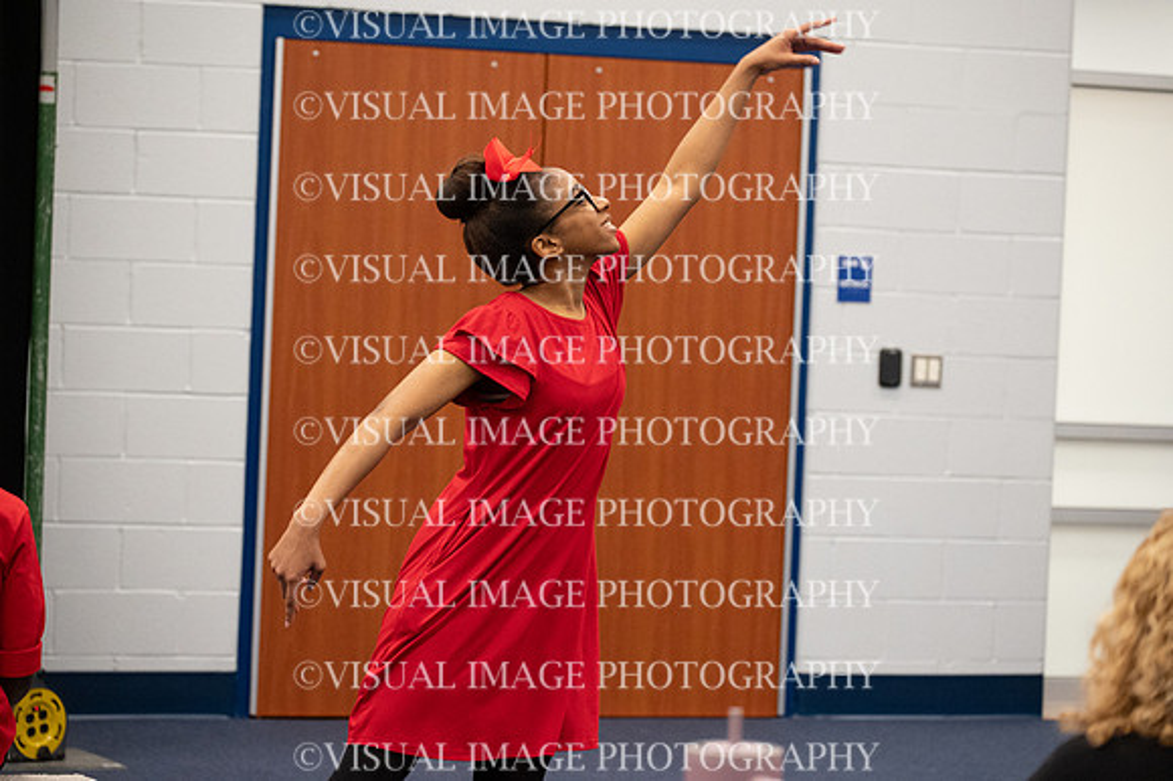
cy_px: 390
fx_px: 4624
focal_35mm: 142
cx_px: 586
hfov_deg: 14.5
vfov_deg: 9.7
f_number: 6.3
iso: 8000
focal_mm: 142
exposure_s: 1/125
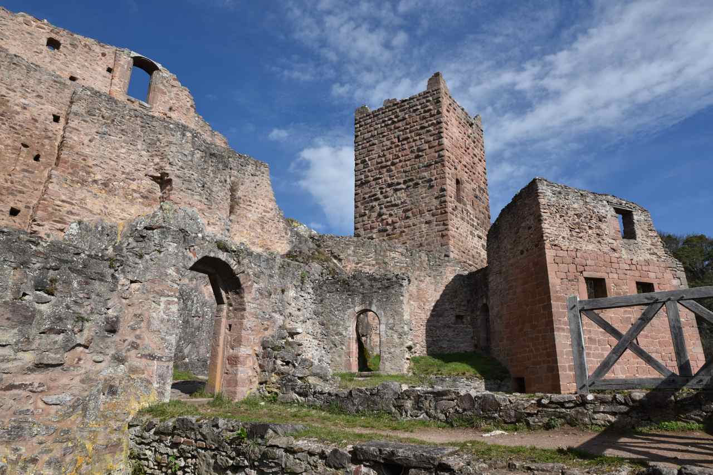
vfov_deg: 53.2
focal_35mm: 24
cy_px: 238
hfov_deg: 73.7
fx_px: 475
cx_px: 356
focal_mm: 24
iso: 100
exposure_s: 1/400
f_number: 9
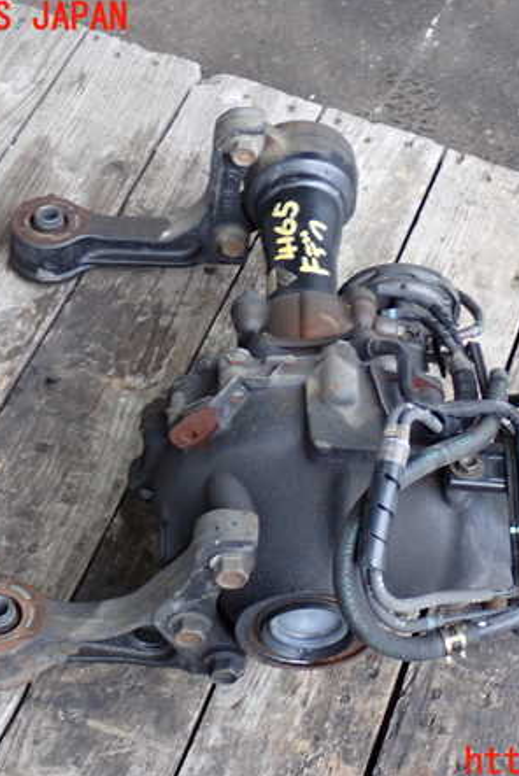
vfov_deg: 26.6
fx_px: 1641
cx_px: 335
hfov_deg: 17.9
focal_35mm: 76
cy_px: 391
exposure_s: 1/50
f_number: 3.3
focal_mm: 9.65
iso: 250
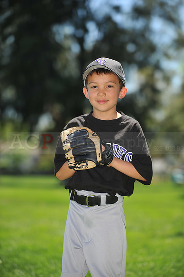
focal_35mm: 130
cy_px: 138
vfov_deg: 15.8
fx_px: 998
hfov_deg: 10.5
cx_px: 92
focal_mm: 130
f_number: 4
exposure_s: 1/1250
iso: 200
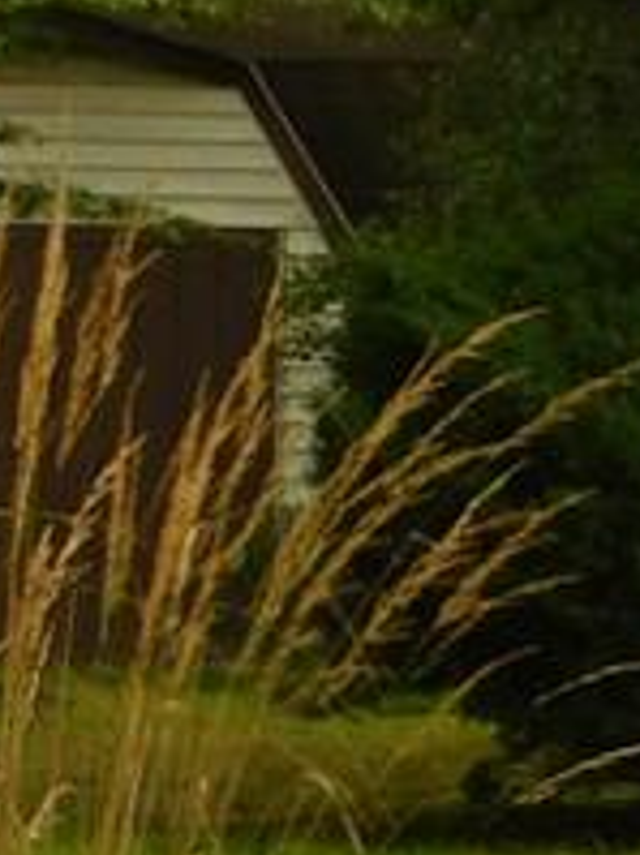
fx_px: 10562
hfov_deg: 3.3
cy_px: -245
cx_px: 2895
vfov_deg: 4.6
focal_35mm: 428
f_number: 4
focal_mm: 10.4
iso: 125
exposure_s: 1/250
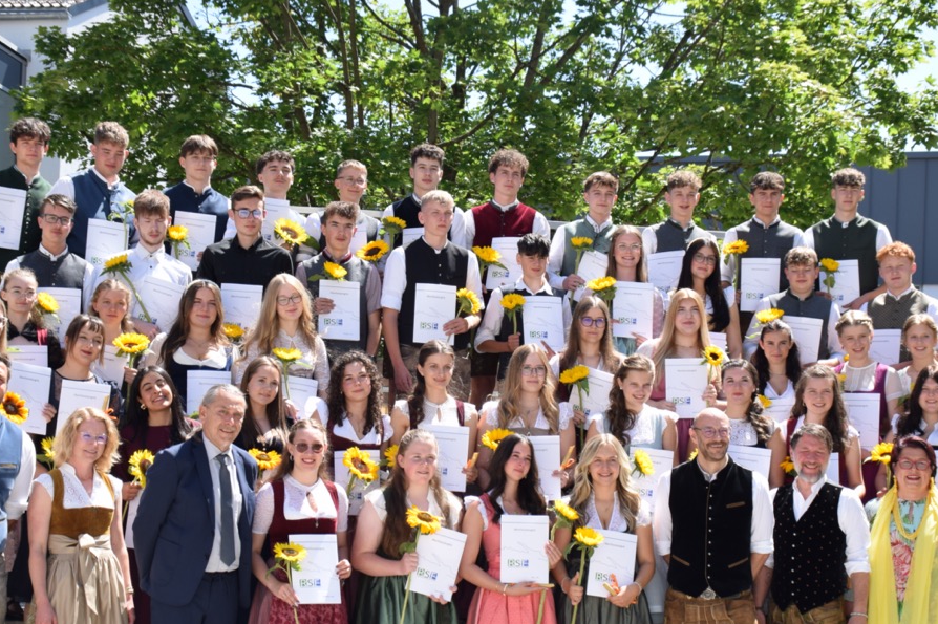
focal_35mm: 54
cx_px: 438
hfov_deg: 37.1
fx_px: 1399
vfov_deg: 25.0
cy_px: 414
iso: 200
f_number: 8
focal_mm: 25
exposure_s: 1/250
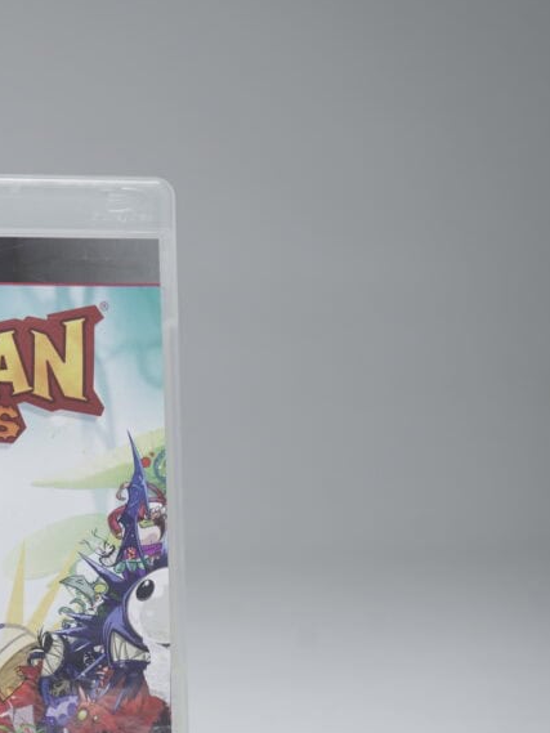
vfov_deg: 25.8
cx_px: -80
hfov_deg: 18.8
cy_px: 488
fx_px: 1588
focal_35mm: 75
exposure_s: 1/25
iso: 640
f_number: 5.6
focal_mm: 37
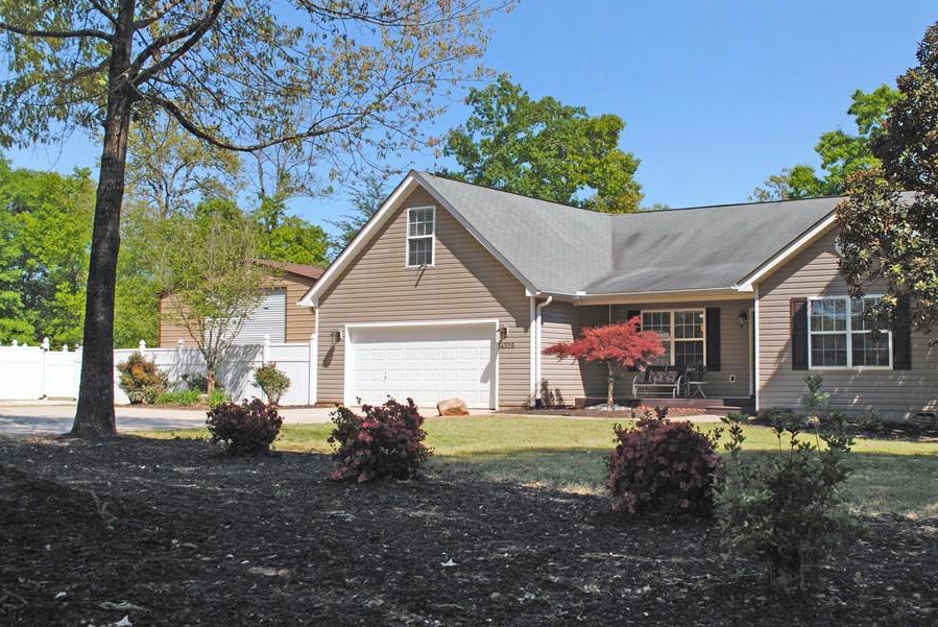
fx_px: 1226
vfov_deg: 28.7
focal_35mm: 47
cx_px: 519
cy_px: 290
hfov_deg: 41.8
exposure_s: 1/250
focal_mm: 26
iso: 100
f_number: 8
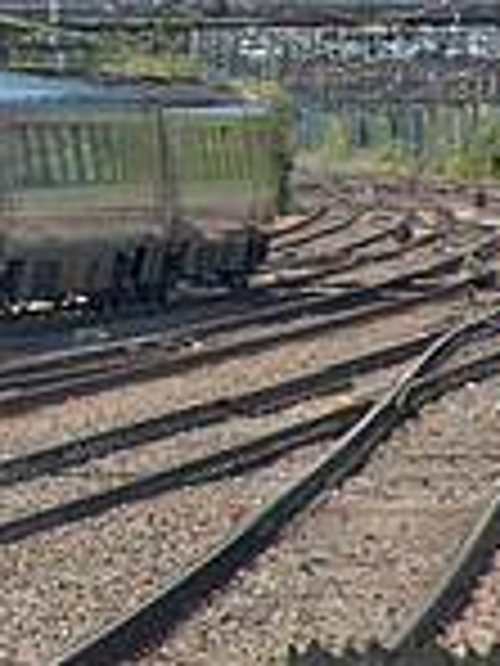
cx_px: -793
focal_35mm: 340
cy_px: 155
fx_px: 6548
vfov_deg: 5.8
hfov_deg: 4.3
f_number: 5.6
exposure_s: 1/500
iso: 200
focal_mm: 60
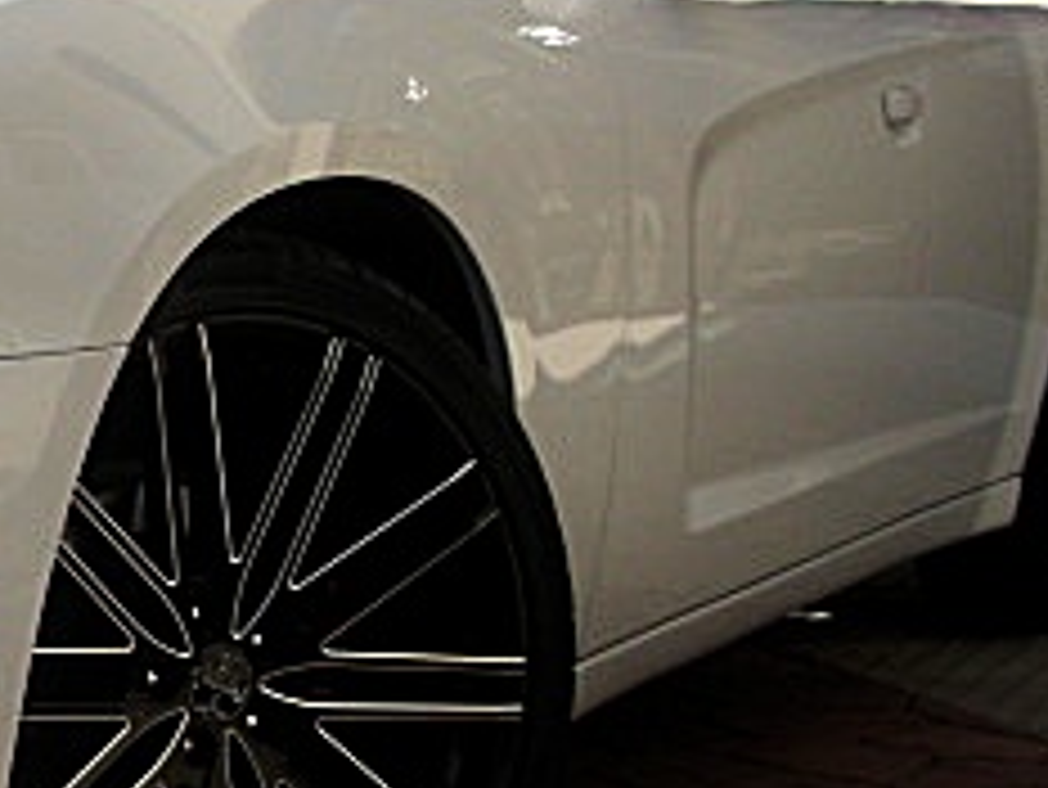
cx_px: -220
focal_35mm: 99
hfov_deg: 18.7
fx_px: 2999
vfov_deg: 15.0
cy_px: 437
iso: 50
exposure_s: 1/125
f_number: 7.9
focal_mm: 6.3
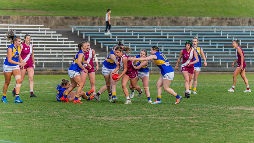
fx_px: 2540
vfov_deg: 3.2
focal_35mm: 377
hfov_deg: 5.7
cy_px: 77
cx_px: 129
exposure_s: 1/1600
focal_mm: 350
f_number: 6
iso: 1250
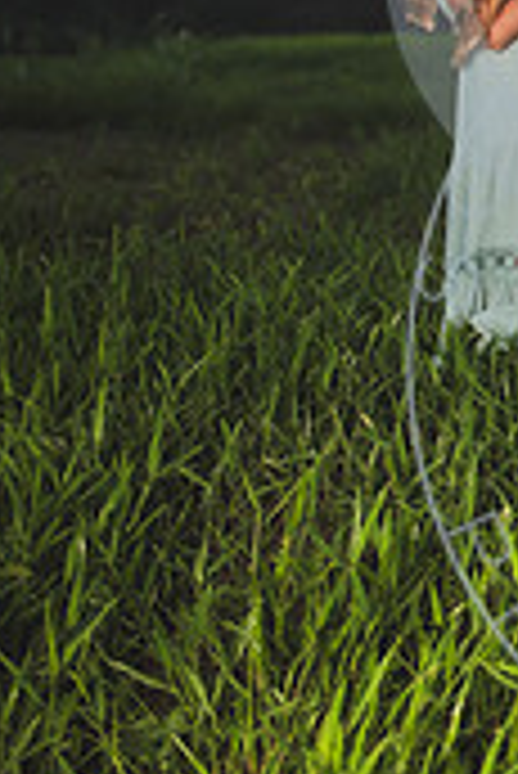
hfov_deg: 13.8
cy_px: -16
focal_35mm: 81
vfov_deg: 23.9
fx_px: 1745
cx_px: 1095
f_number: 2.8
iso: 200
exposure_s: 1/1000
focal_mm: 24
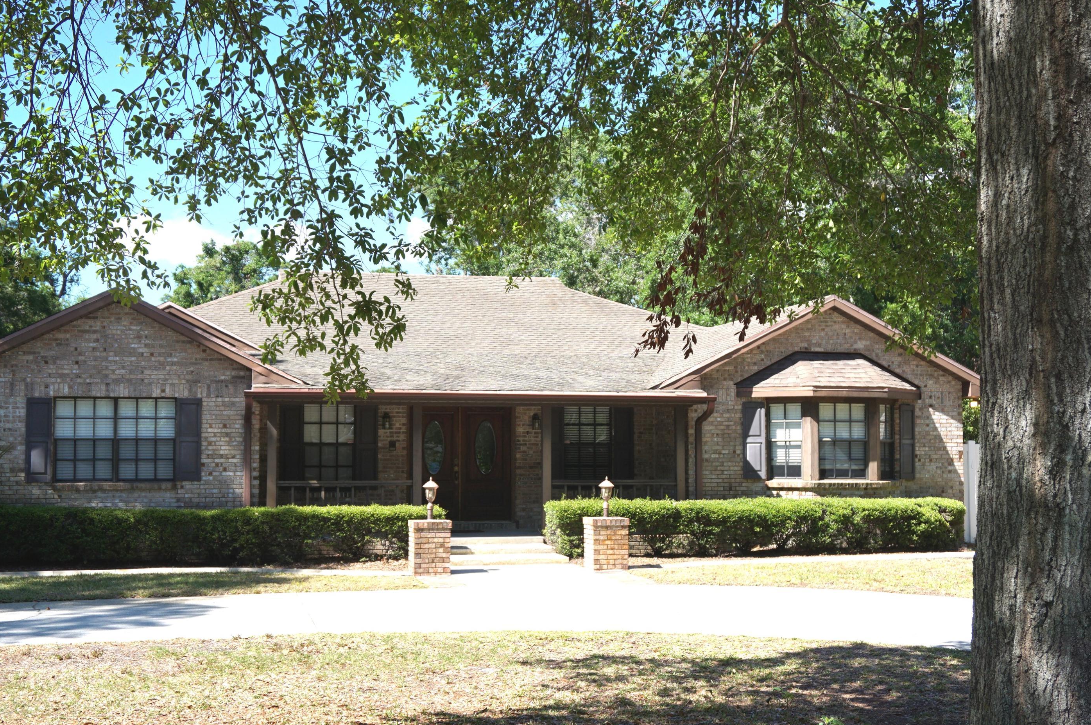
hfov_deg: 44.9
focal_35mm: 44
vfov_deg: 30.8
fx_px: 1318
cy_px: 382
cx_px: 513
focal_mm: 27
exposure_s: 1/500
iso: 100
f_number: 5.6
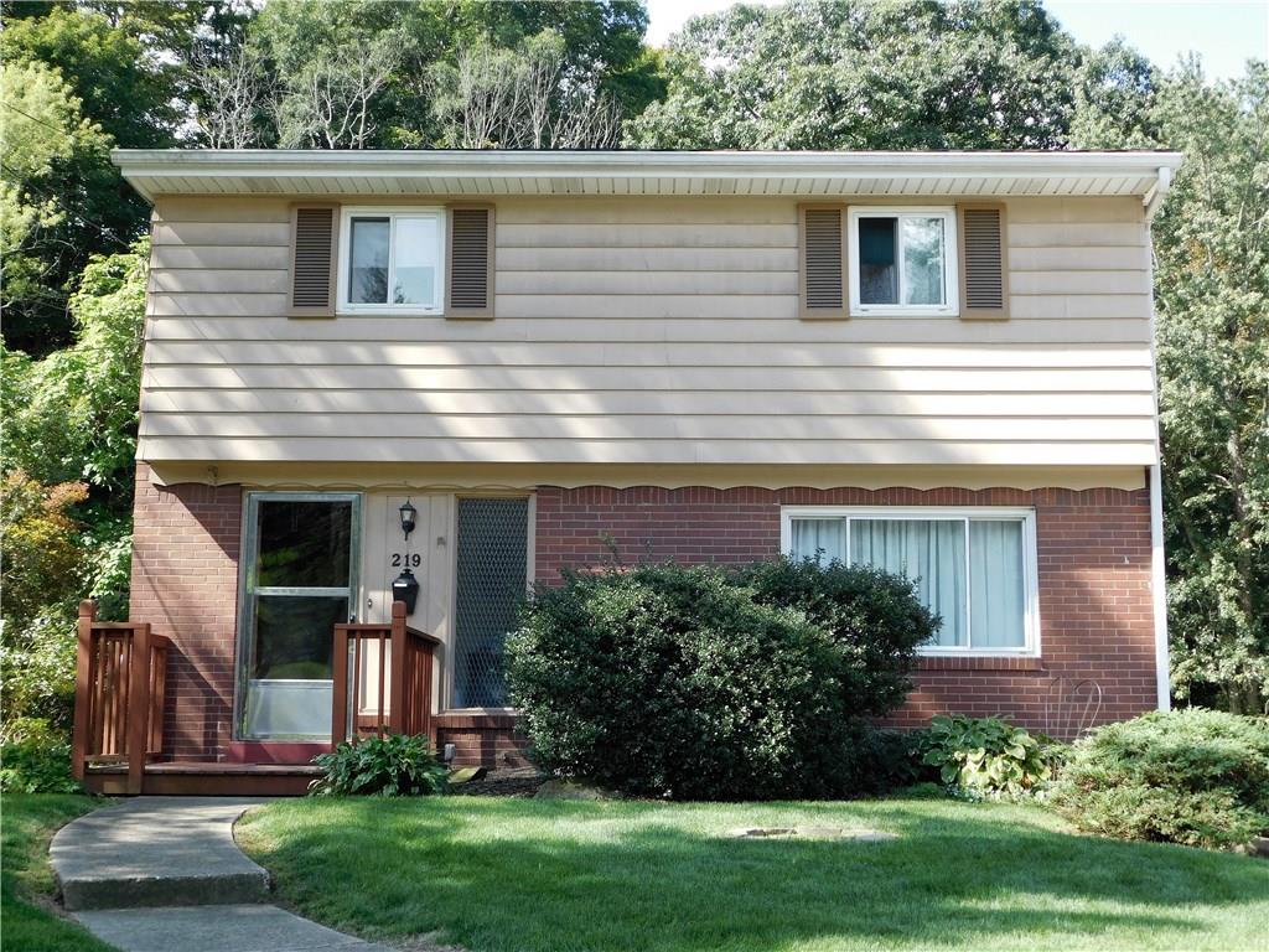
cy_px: 476
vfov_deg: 32.2
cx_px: 634
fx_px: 1650
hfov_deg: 42.1
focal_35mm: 45
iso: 125
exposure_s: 1/250
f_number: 3.7
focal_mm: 8
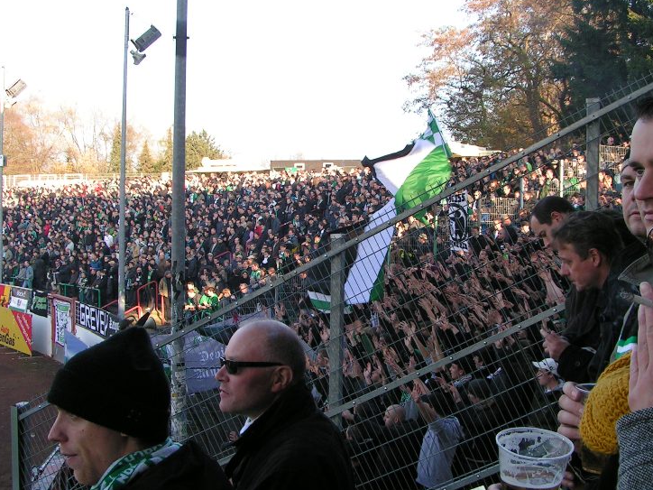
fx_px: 792
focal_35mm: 42
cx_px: 324
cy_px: 231
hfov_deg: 44.8
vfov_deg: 34.3
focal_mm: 5.8
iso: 50
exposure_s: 1/80
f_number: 5.6
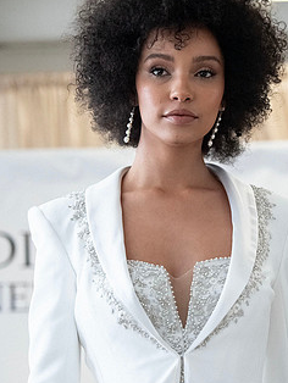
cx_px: 185
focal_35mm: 287
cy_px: 222
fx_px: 3179
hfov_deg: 5.2
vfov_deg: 6.9
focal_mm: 100
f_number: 4
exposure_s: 1/500
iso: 1600
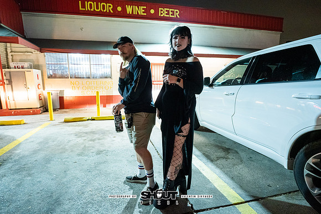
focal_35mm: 18
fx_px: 158
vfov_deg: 68.4
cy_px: 107
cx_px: 151
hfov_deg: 91.0
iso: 3200
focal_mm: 16
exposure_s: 1/100
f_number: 2.8
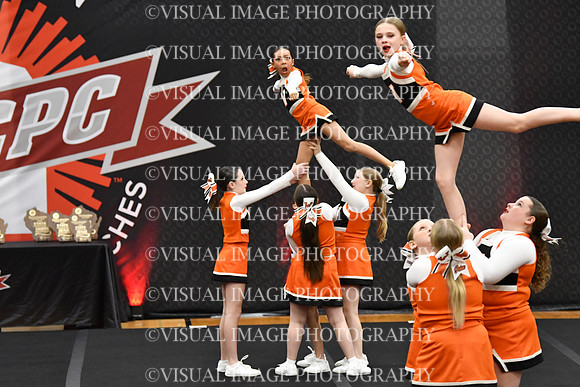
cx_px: 290
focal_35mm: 180
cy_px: 194
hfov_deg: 11.4
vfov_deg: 7.6
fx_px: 2901
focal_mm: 120
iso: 5000
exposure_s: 1/800
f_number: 2.8
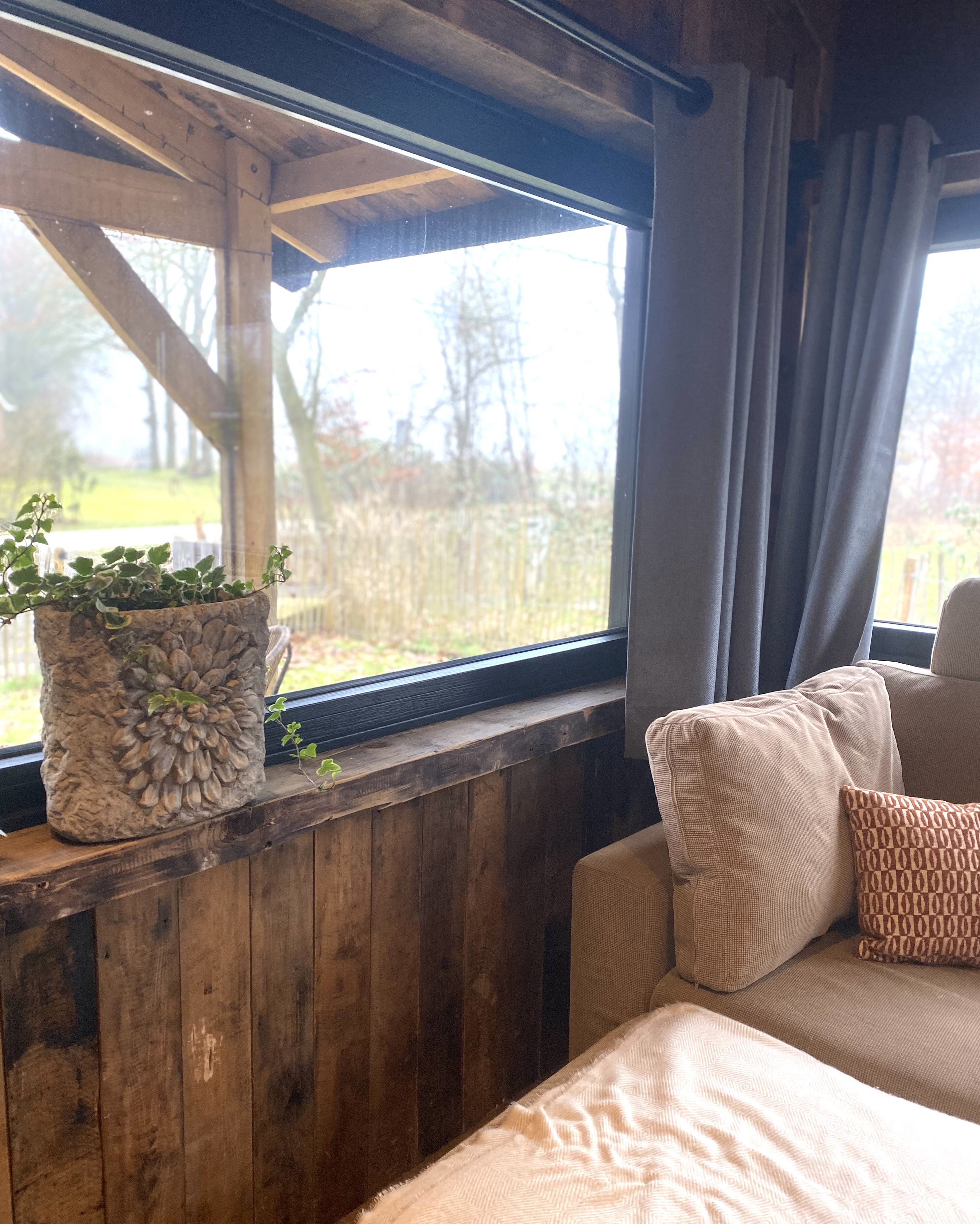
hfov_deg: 51.5
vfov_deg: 62.1
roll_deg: -0.3
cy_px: 654
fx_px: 1015
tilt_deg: -9.4
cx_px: 490
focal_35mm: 28
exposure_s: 1/50
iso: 100
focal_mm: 4.25
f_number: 1.8
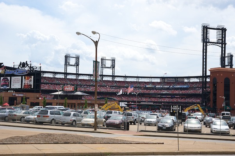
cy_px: 78
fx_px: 391
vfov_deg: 22.6
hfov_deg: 33.4
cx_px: 118
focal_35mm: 60
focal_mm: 60
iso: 400
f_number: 13
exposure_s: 1/640
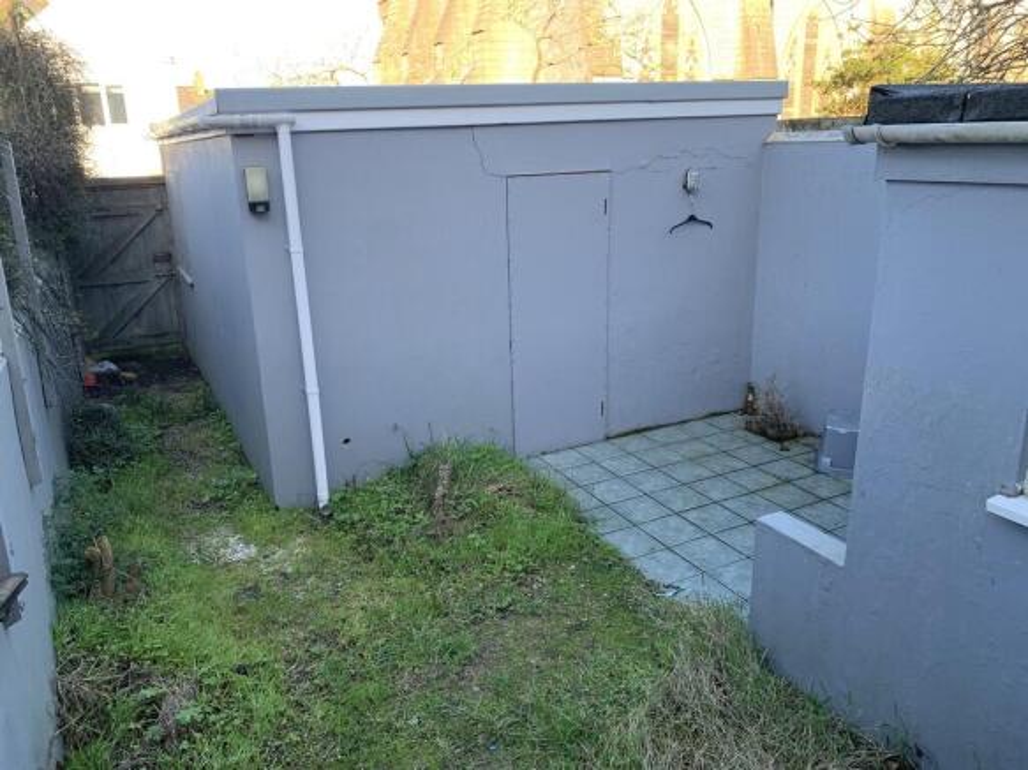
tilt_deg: -16.5
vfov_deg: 53.0
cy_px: 385
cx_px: 514
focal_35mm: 26
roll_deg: +1.7
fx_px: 772
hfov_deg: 67.3
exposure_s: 1/122
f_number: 1.8
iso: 32
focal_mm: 4.25
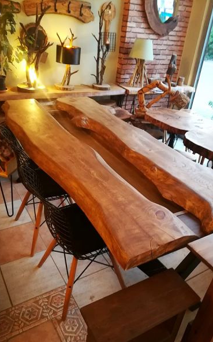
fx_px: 260
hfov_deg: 44.5
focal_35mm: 28
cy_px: 173
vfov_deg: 66.5
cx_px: 103
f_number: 2.2
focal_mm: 3.83
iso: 500
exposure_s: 1/25
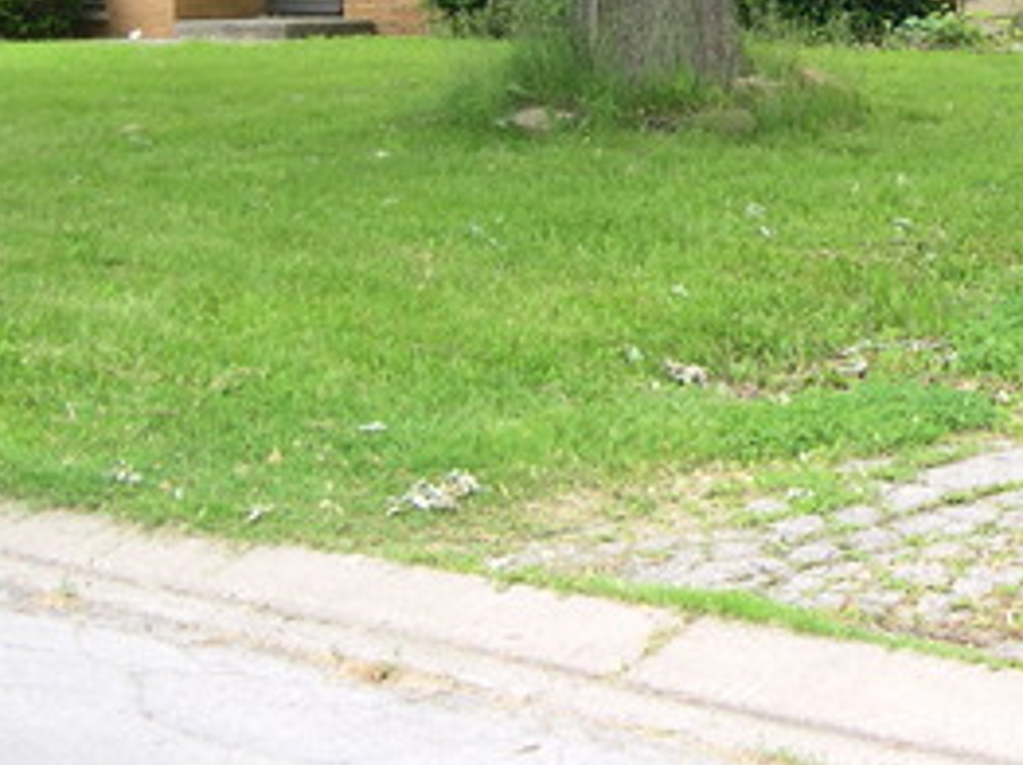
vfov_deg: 15.5
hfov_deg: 20.7
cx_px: 929
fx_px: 2746
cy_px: -39
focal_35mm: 93
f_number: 2.8
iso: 100
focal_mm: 8
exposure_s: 1/174
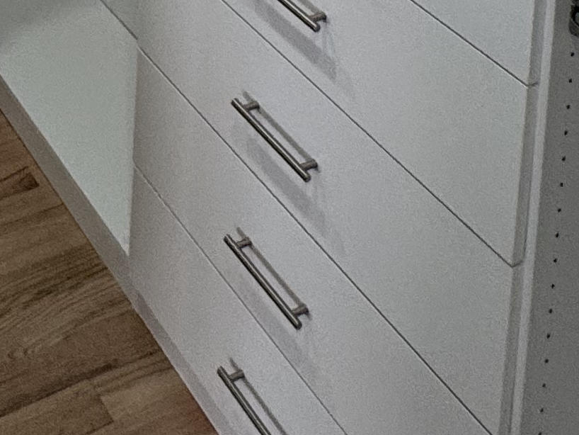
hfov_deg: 26.6
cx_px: -6
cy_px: -584
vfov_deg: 14.6
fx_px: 1154
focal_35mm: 69
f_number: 2.2
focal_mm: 2.22
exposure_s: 1/120
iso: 125
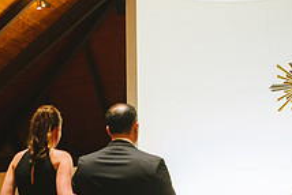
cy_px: 218
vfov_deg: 20.0
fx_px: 528
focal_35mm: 65
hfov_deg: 28.9
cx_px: -1
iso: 4000
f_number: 2.8
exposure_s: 1/160
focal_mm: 24
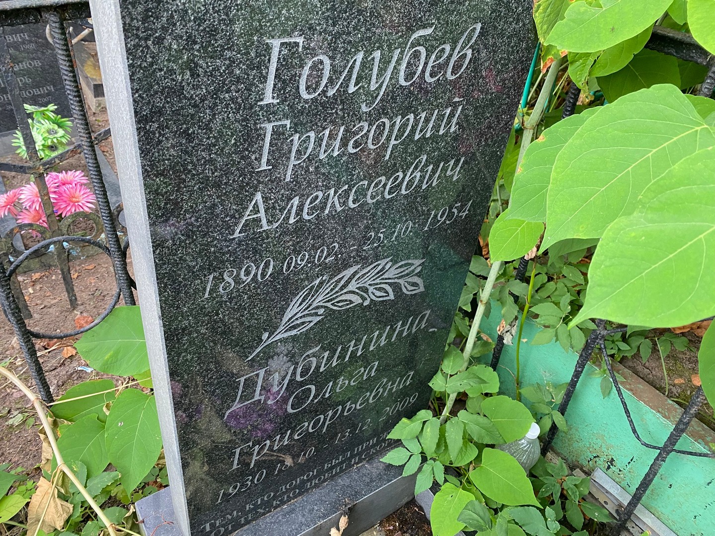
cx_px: 358
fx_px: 537
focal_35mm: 26
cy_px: 268
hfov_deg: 67.3
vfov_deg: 53.1
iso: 320
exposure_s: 1/60
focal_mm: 4.25
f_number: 1.8
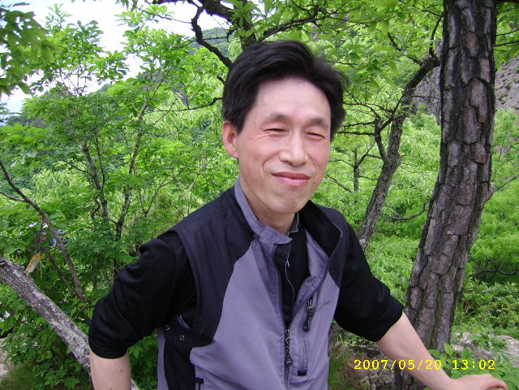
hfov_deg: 52.6
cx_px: 260
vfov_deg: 40.7
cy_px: 195
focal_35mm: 35
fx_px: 525
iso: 50
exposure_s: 1/272
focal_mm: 5.95
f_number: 2.8
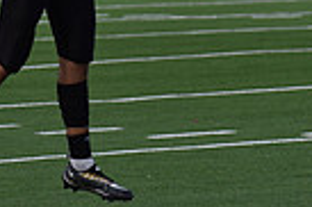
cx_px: 20
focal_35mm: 636
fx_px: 5505
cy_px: -8
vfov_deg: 2.2
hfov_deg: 3.2
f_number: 5.6
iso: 450
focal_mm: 150
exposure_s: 1/3200
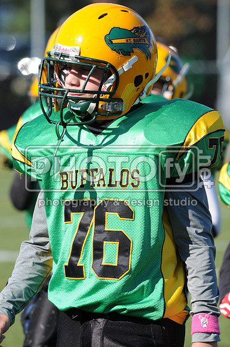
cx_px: 115
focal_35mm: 450
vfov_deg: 4.6
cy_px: 174
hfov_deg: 3.0
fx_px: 4325
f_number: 7.1
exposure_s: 1/500
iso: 200
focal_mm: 300
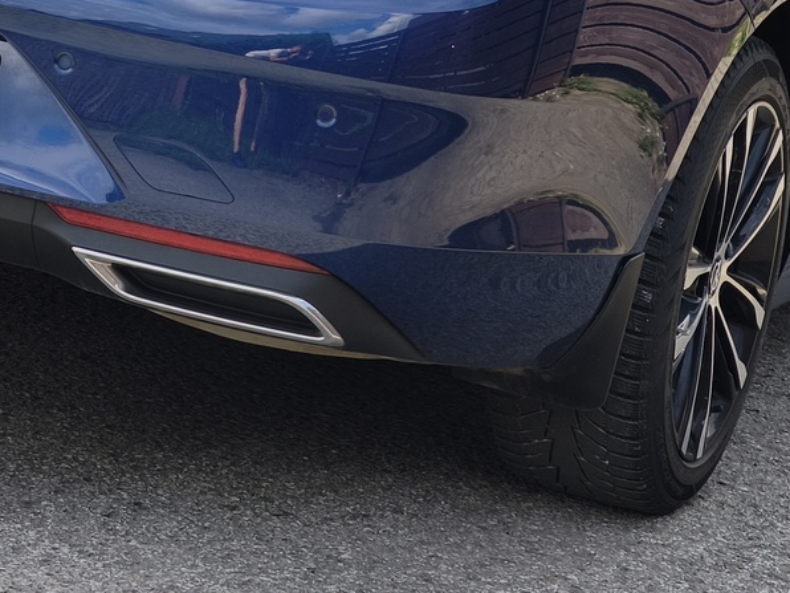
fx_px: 3674
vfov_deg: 9.2
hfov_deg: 12.3
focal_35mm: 161
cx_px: 337
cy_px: -12
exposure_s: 1/469
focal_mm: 8.8
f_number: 2
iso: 64
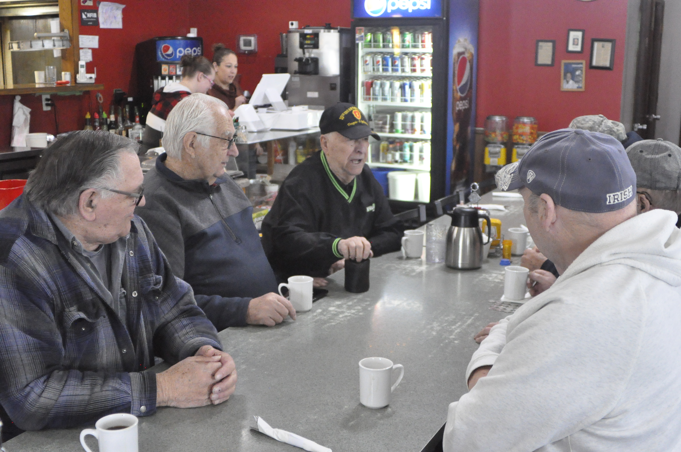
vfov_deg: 31.8
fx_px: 794
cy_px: 226
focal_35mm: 42
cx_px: 340
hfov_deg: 46.4
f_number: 4
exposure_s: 1/60
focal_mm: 28
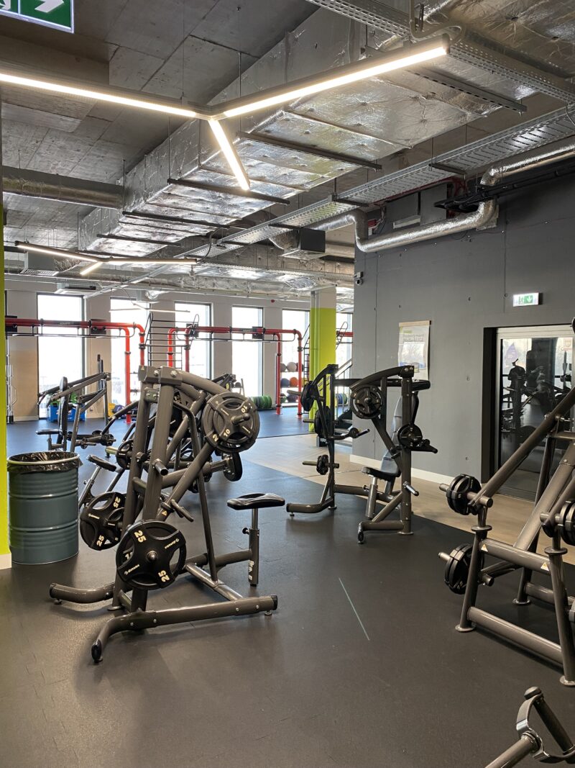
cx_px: 288
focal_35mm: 26
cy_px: 384
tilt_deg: -1.7
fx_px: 576
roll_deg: -0.5
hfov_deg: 53.1
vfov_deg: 67.3
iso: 100
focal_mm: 4.25
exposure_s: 1/50
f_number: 1.8
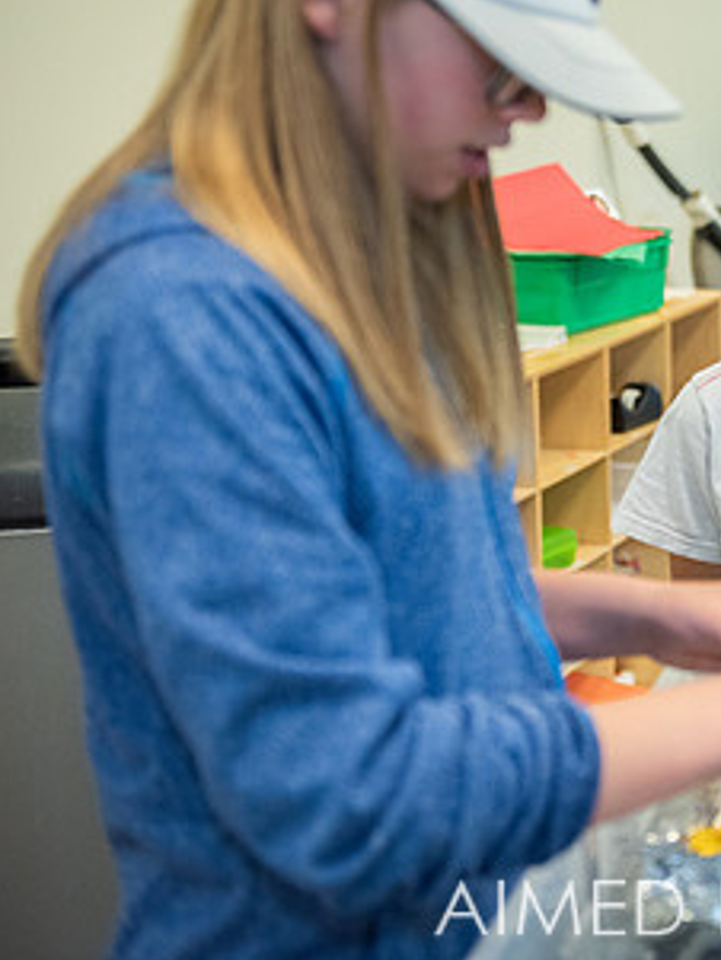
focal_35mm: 89
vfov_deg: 21.9
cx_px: 884
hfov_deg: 15.9
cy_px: 352
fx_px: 2470
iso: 1000
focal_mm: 48
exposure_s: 1/250
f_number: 2.8
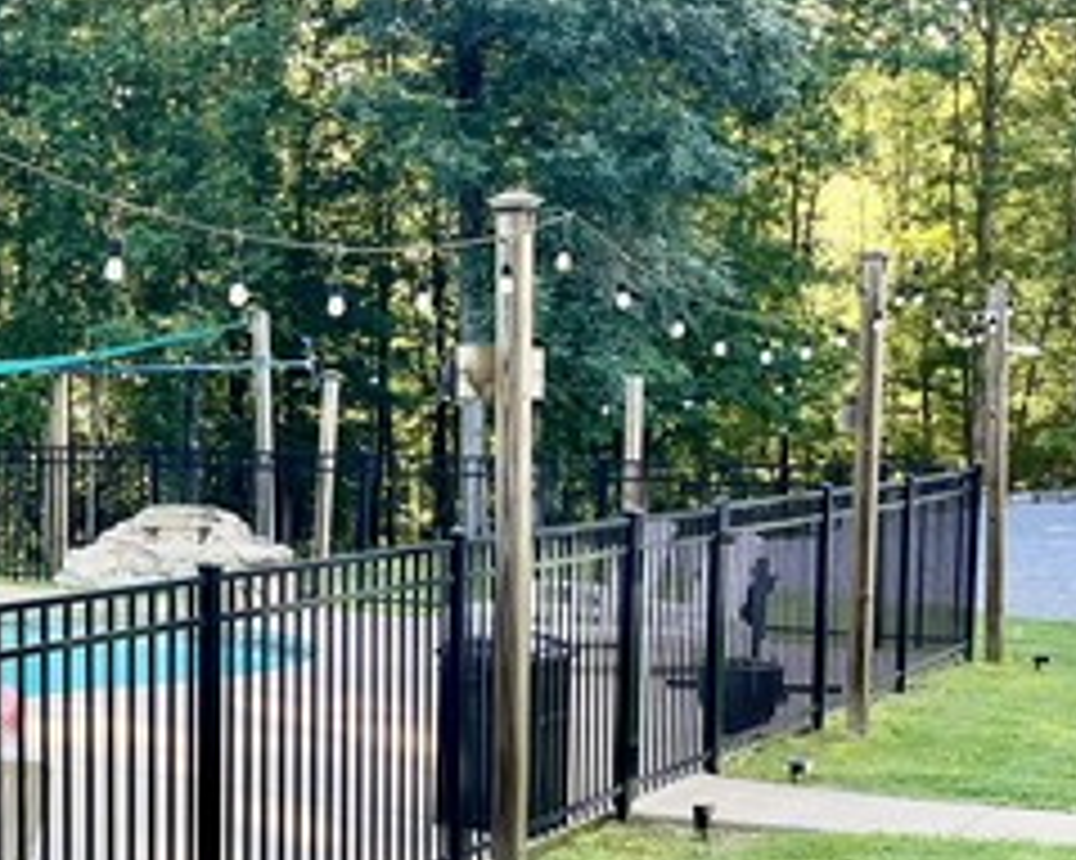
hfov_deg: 24.7
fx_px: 2165
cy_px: 491
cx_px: -275
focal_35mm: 68
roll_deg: -0.4
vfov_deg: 22.5
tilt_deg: -2.4
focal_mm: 5.1
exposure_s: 1/169
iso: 40
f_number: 1.6
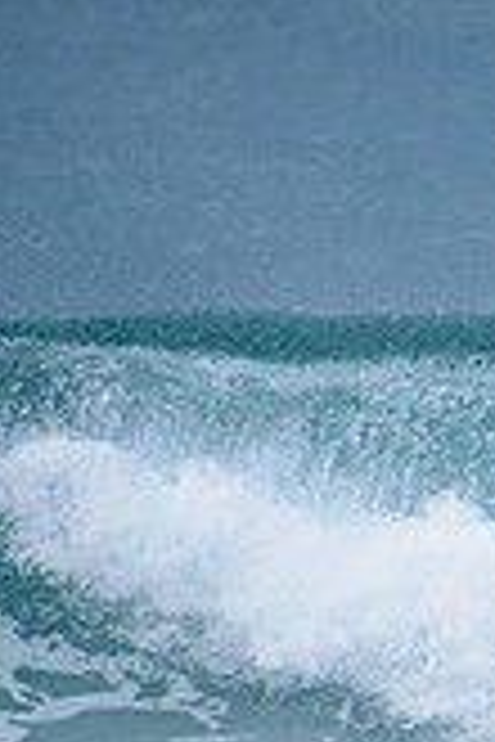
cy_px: 650
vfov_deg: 1.2
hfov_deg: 0.8
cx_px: 1148
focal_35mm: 1763
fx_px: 36359
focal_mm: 500
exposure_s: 1/2000
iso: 250
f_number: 5.6
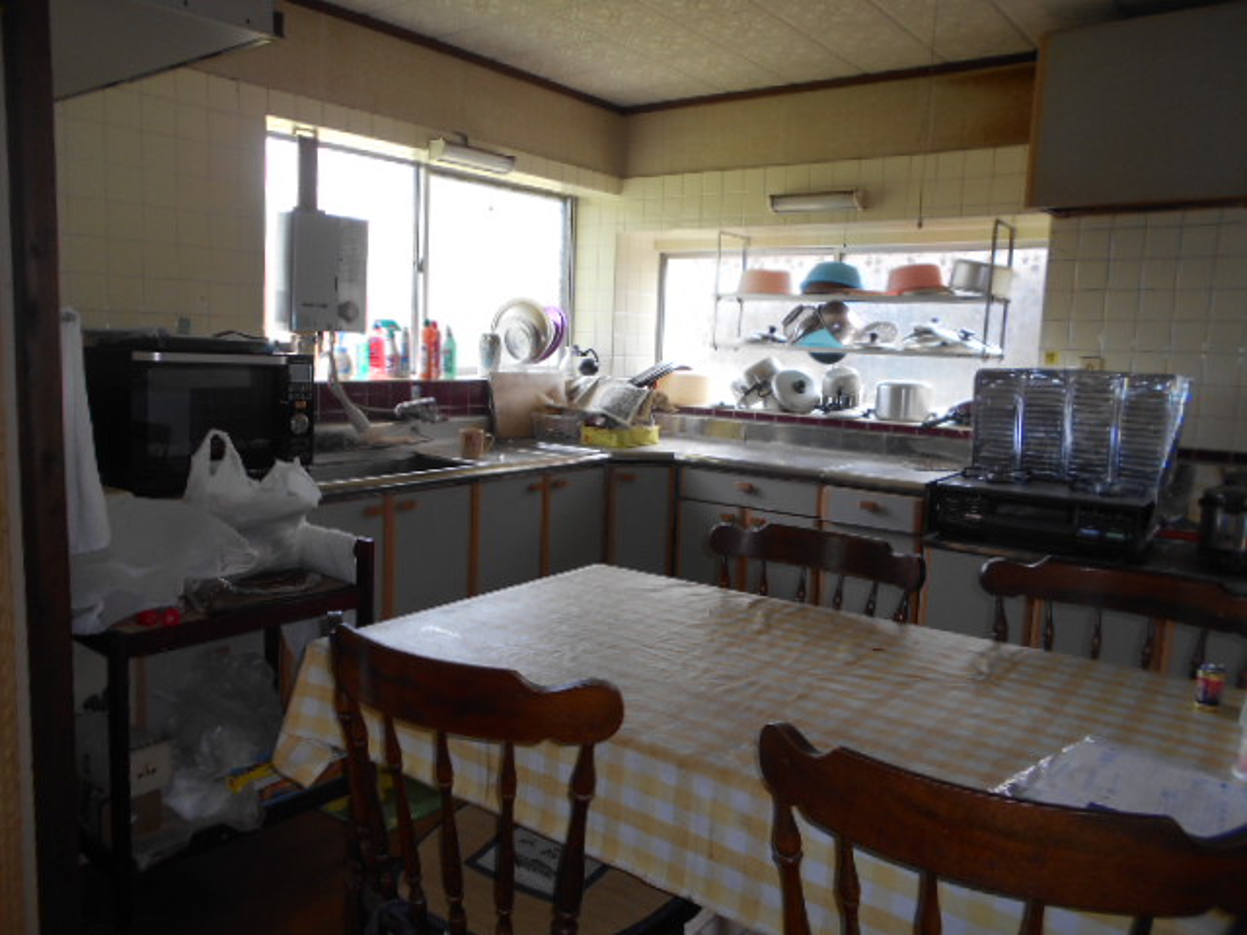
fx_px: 937
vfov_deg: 53.1
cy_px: 468
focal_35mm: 26
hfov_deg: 67.3
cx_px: 624
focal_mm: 4.6
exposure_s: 1/30
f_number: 3.2
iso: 80
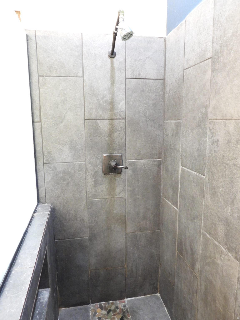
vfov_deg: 71.6
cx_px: 120
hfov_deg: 56.8
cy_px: 160
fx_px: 222
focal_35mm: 24
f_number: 2.8
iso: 560
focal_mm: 4.3
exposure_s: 1/8
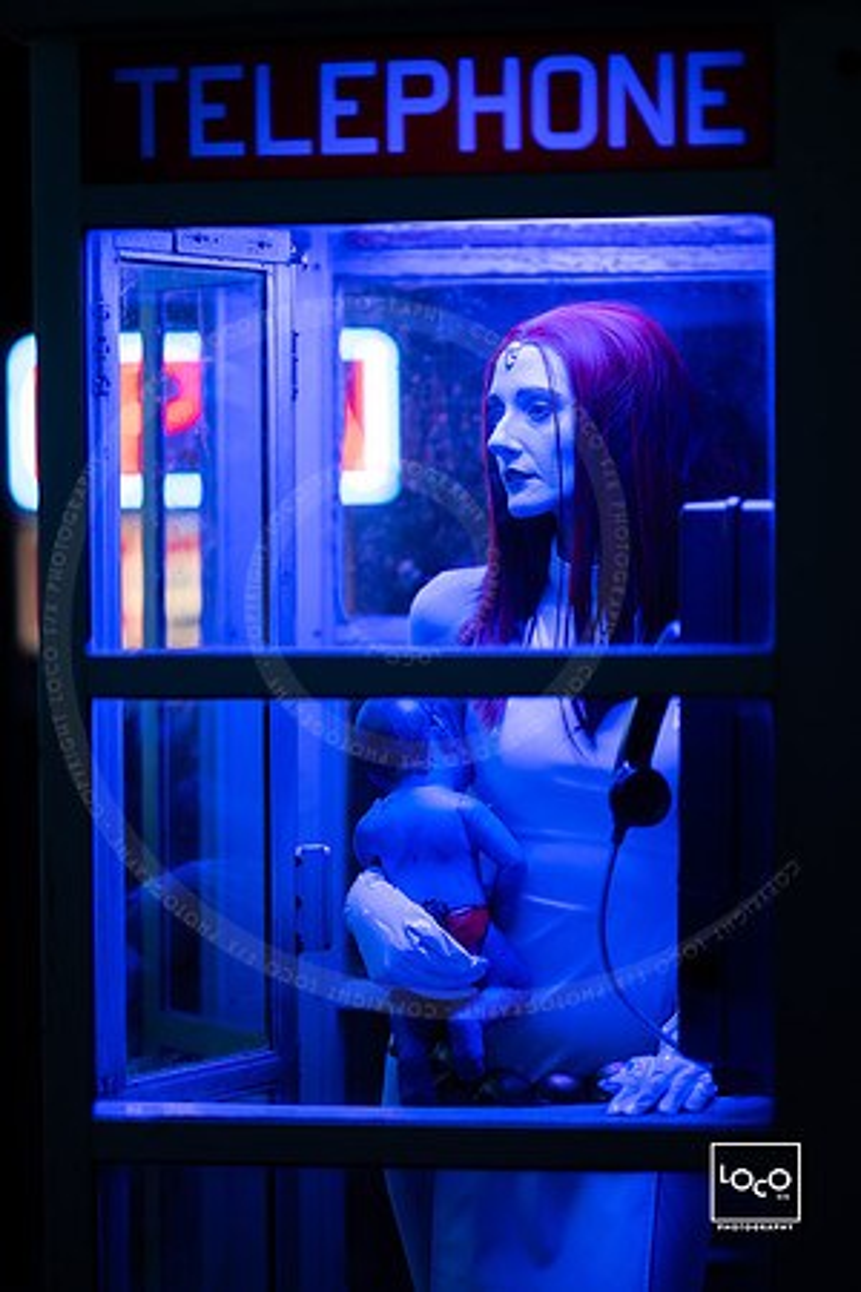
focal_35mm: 85
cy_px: 646
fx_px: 3049
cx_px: 430
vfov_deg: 23.9
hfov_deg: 16.1
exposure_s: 1/250
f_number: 1.3
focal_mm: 85
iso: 200
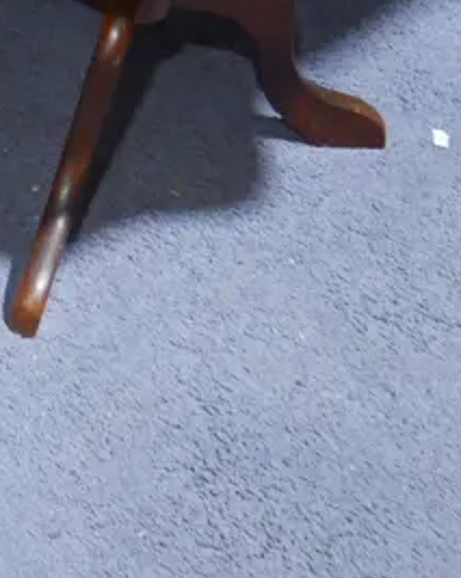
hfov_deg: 11.0
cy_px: -94
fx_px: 2050
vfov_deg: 15.5
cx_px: -610
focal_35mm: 120
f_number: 3.6
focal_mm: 16
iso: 800
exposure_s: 1/60
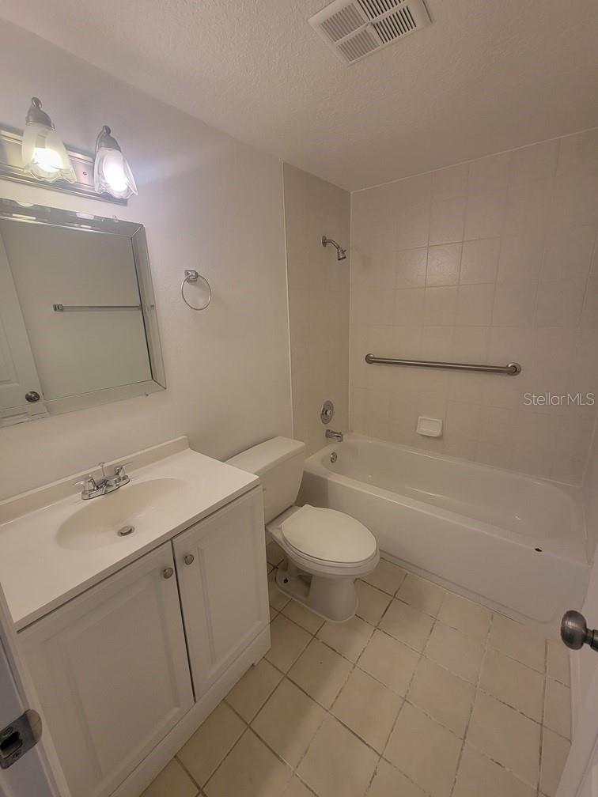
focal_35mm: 13
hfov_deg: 89.9
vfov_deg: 106.2
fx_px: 299
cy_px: 398
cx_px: 299
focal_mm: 2.2
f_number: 2.2
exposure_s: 1/60
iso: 100
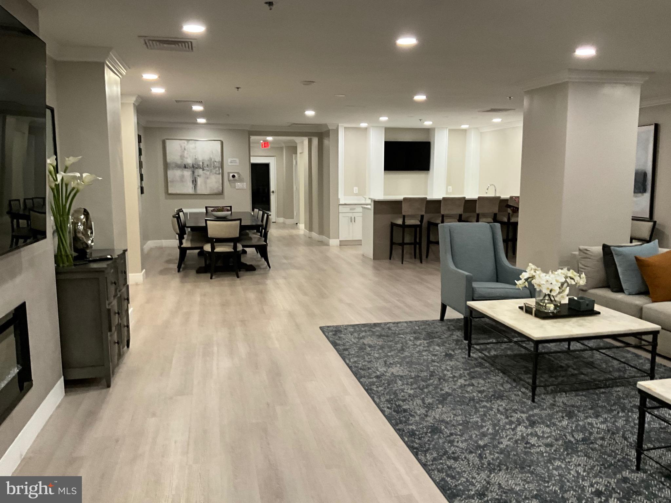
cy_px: 252
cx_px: 336
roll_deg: -0.2
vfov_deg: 48.2
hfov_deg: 61.7
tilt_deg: -5.4
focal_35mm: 29
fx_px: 562
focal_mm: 3
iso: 160
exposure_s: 1/60
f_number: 1.8
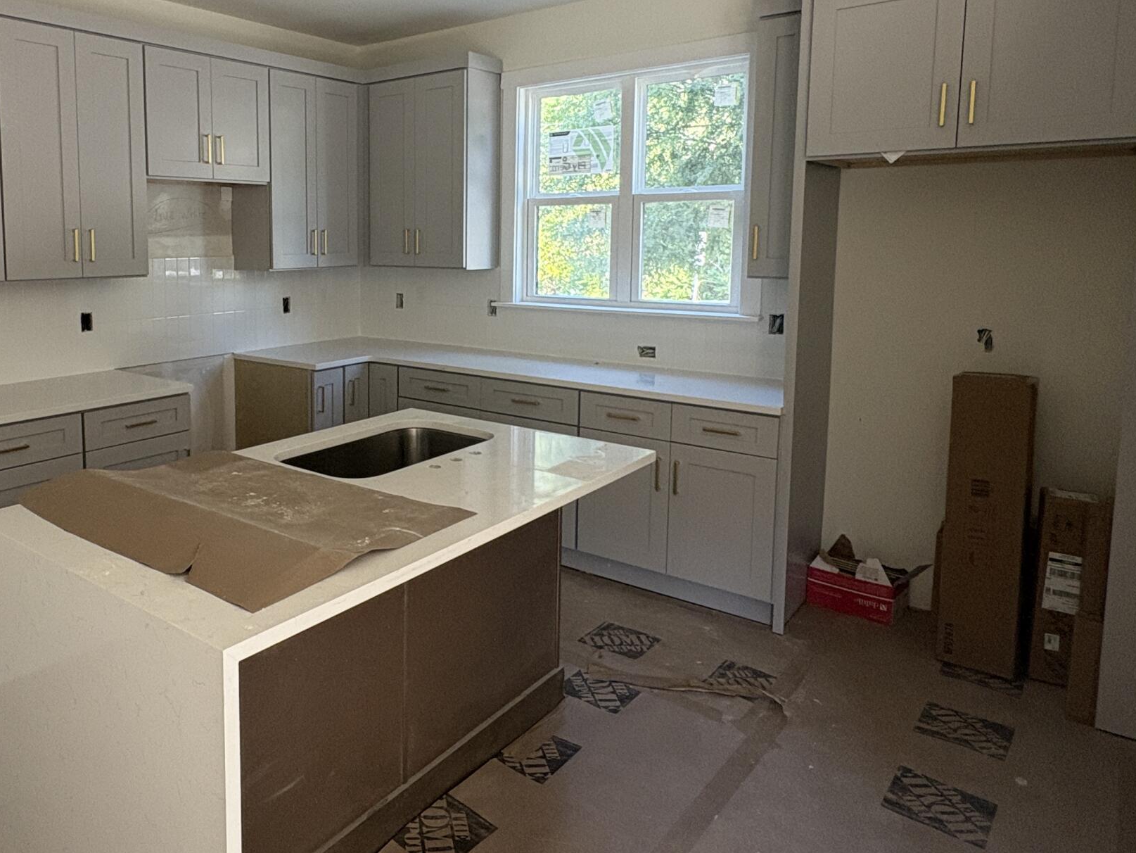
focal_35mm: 26
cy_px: 318
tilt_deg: -5.2
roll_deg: +0.2
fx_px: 853
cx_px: 354
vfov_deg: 52.5
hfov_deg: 65.0
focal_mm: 2.22
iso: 200
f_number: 2.2
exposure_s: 1/99
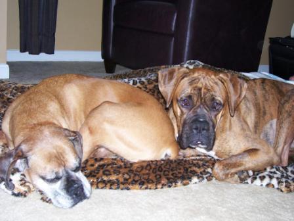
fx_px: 357
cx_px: 147
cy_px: 110
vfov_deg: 34.3
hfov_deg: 44.8
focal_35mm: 42
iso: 125
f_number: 3
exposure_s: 1/60
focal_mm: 7
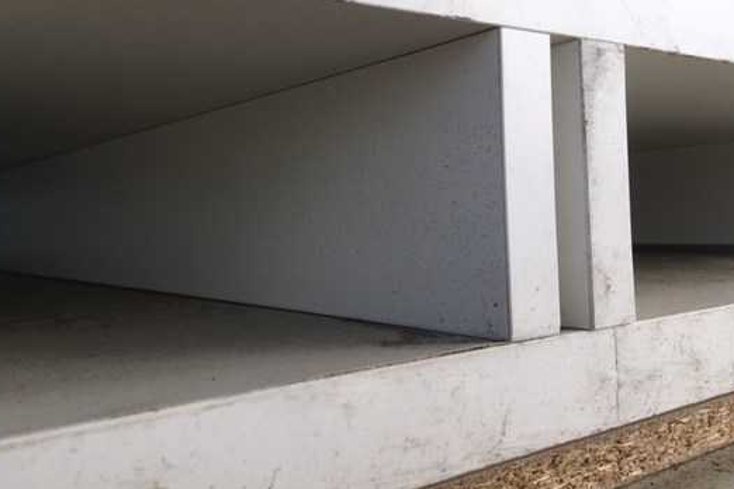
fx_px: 754
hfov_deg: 51.9
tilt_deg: -0.1
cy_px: 201
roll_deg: +1.1
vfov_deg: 35.8
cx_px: 347
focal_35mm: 37
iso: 25
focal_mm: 4.15
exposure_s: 1/273
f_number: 2.2
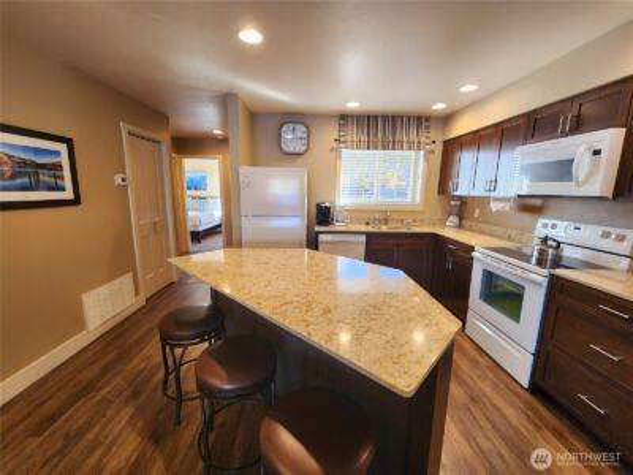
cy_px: 238
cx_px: 316
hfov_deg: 106.2
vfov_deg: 89.9
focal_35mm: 13
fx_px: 238
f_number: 2.2
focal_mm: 2.2
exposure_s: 1/60.2
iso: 160
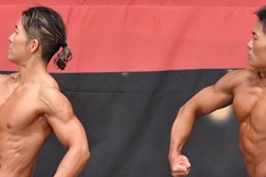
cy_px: 196
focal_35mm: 632
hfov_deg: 3.3
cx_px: 40
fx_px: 4667
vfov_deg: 2.2
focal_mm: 145
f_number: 5.6
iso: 6400
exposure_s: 1/400
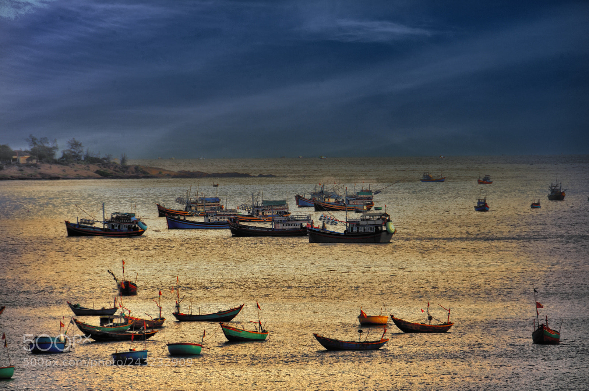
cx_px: 294
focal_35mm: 300
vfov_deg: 4.6
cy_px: 196
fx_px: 4903
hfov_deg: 6.9
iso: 200
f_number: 6.3
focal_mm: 200
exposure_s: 1/250
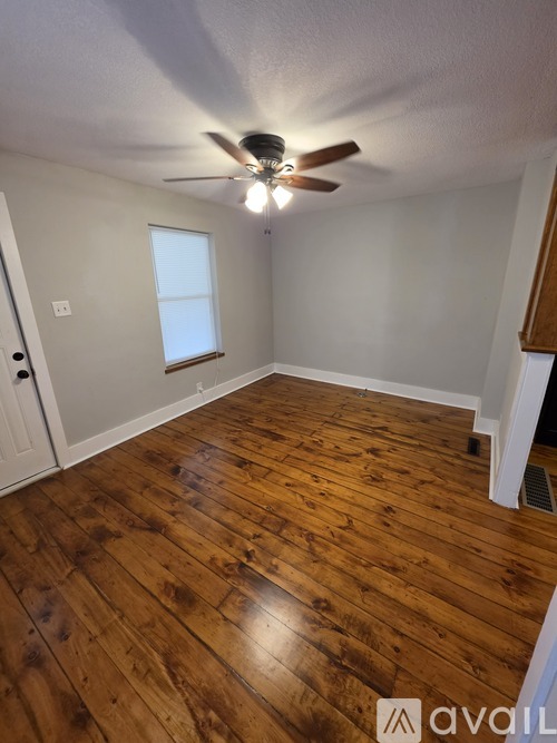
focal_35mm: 13
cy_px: 372
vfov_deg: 106.2
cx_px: 278
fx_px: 279
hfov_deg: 89.9
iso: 160
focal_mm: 2.2
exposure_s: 1/60
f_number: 1.9
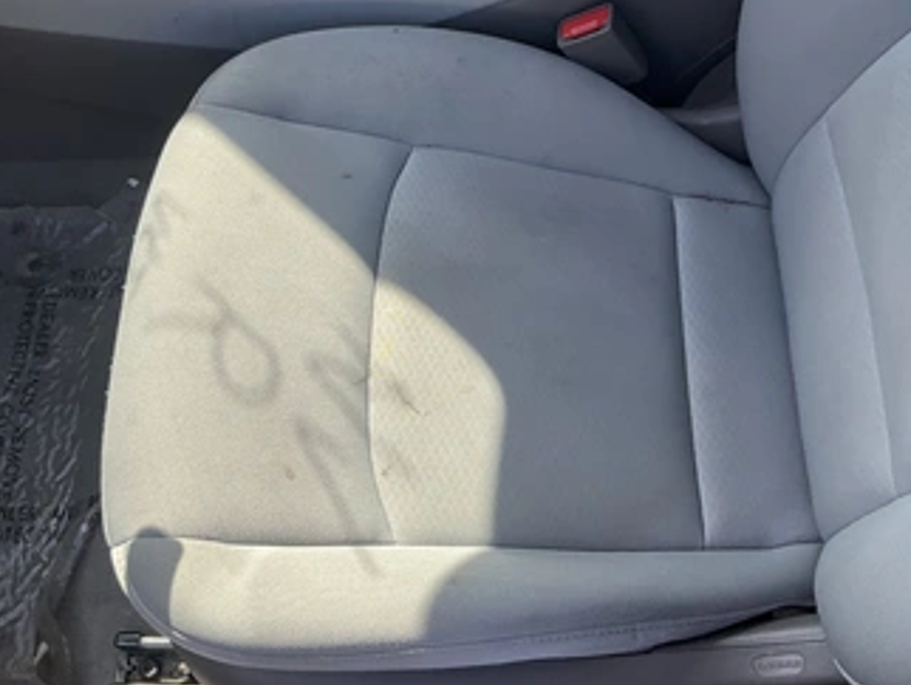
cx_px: 467
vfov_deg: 39.7
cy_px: 331
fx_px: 948
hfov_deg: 51.3
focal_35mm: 36
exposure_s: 1/316
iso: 25
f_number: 1.8
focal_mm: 3
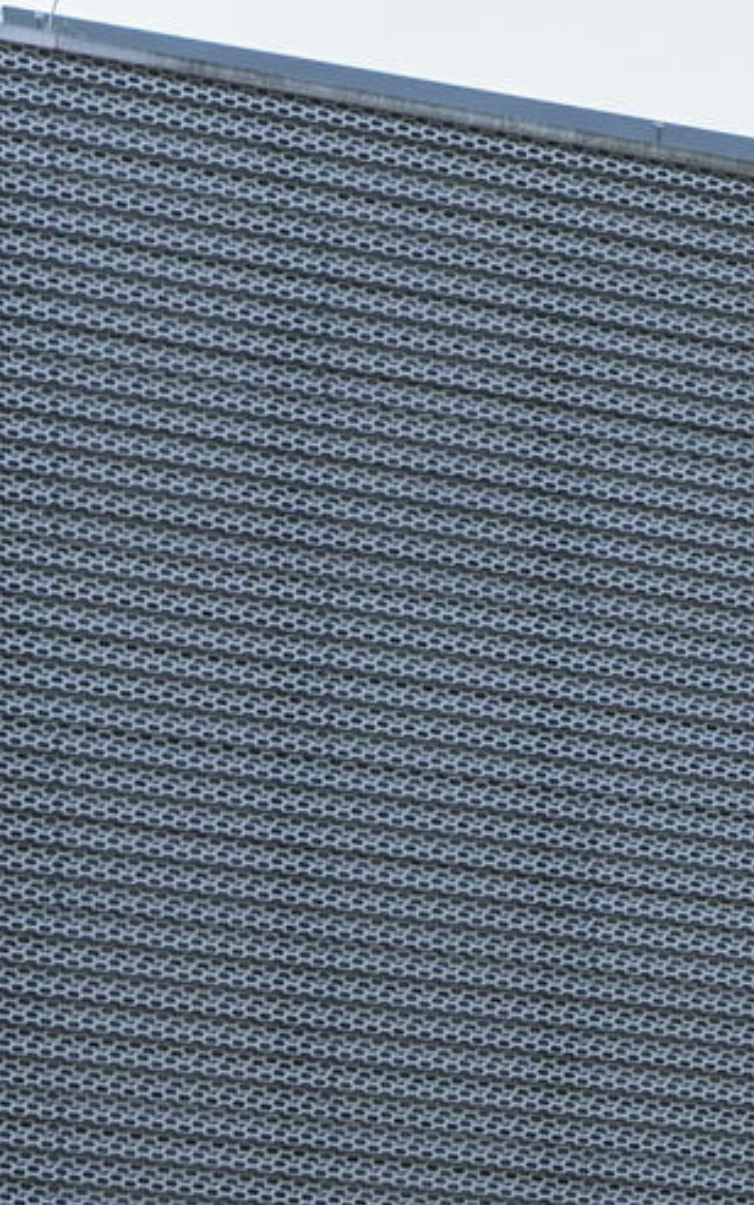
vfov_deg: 6.7
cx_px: 2012
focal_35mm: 304
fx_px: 9983
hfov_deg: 4.2
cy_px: 2213
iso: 50
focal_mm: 51
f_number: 8
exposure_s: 1/25
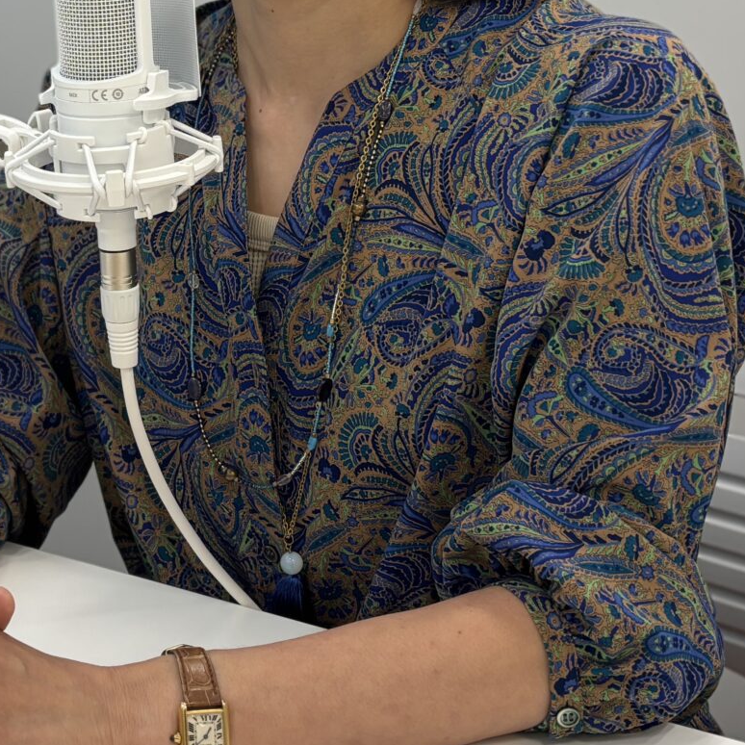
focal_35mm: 76
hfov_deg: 22.2
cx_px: 82
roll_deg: +1.8
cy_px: 182
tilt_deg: -8.8
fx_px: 1851
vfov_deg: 22.5
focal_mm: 5.96
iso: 80
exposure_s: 1/100
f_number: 1.6
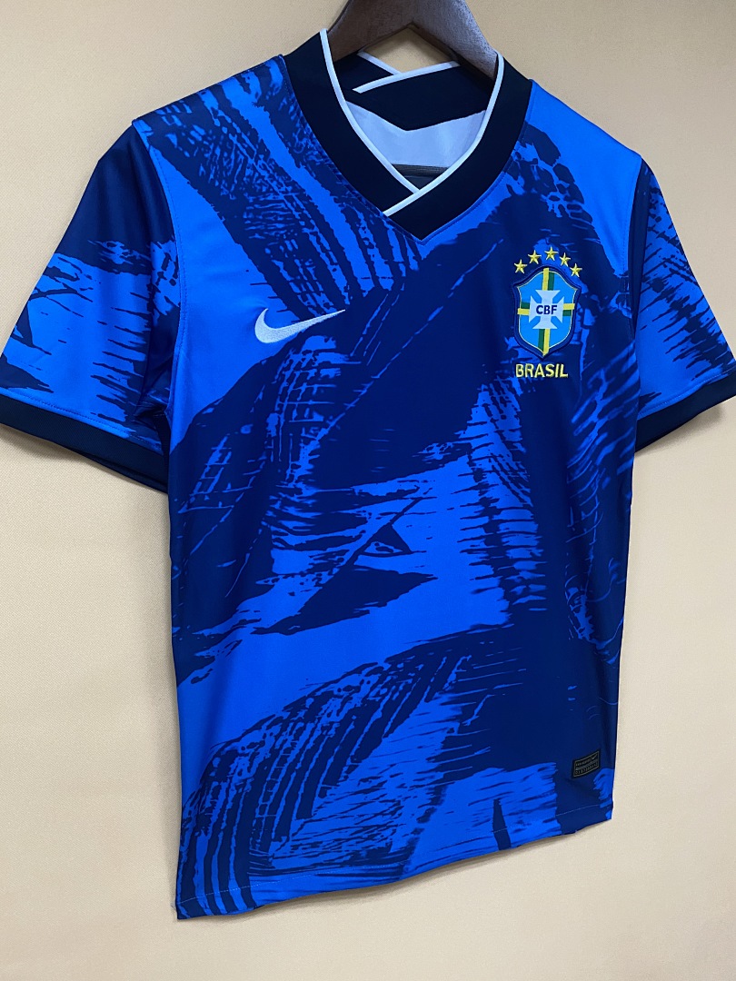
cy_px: 490
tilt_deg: -11.8
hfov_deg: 53.1
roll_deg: +0.8
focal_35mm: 26
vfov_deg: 67.3
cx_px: 368
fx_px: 737
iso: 320
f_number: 1.8
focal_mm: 4.25
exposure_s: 1/50
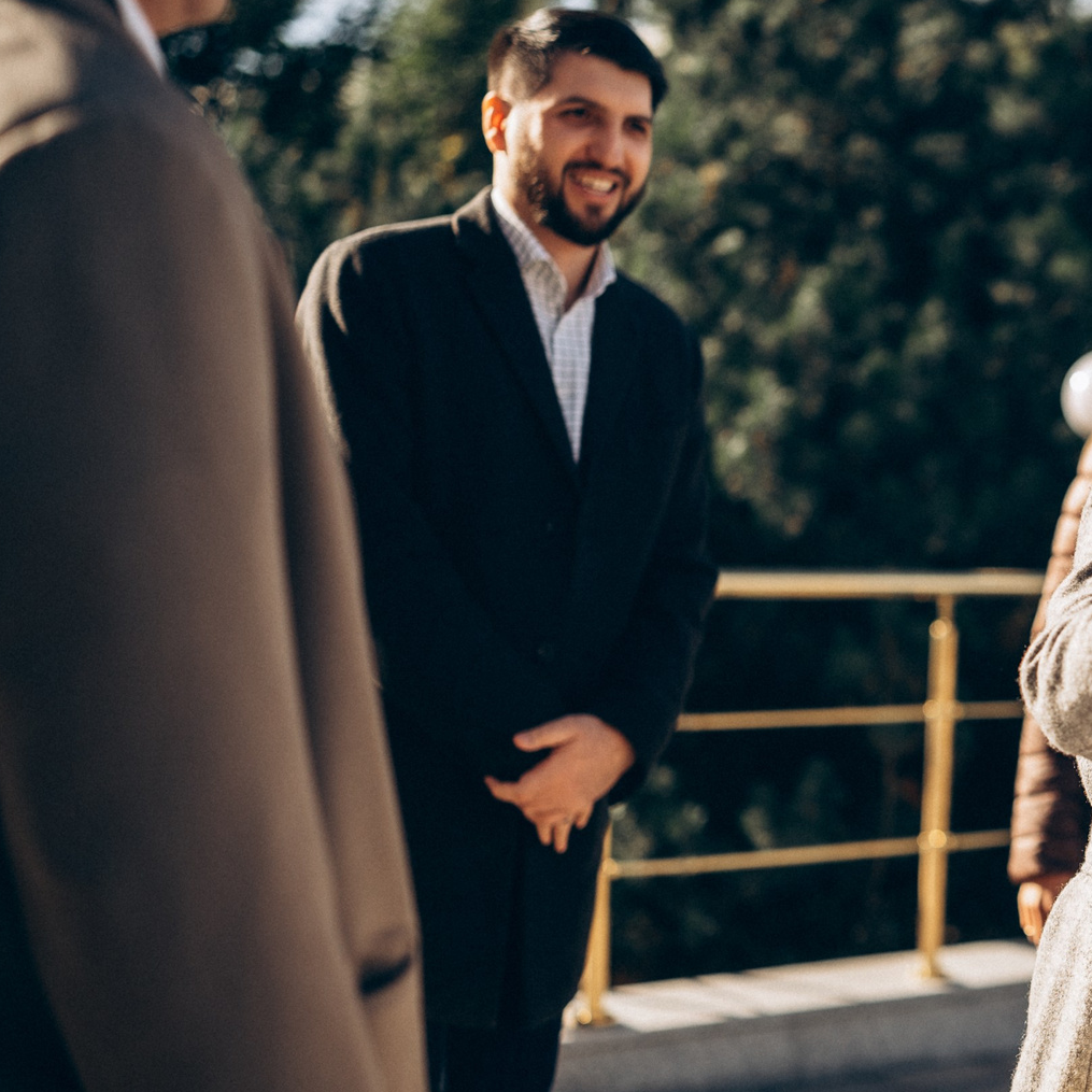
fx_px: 2677
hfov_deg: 21.4
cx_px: 1314
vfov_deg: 23.1
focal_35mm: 75
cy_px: 518
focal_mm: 35
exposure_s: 1/4000
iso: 100
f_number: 1.2
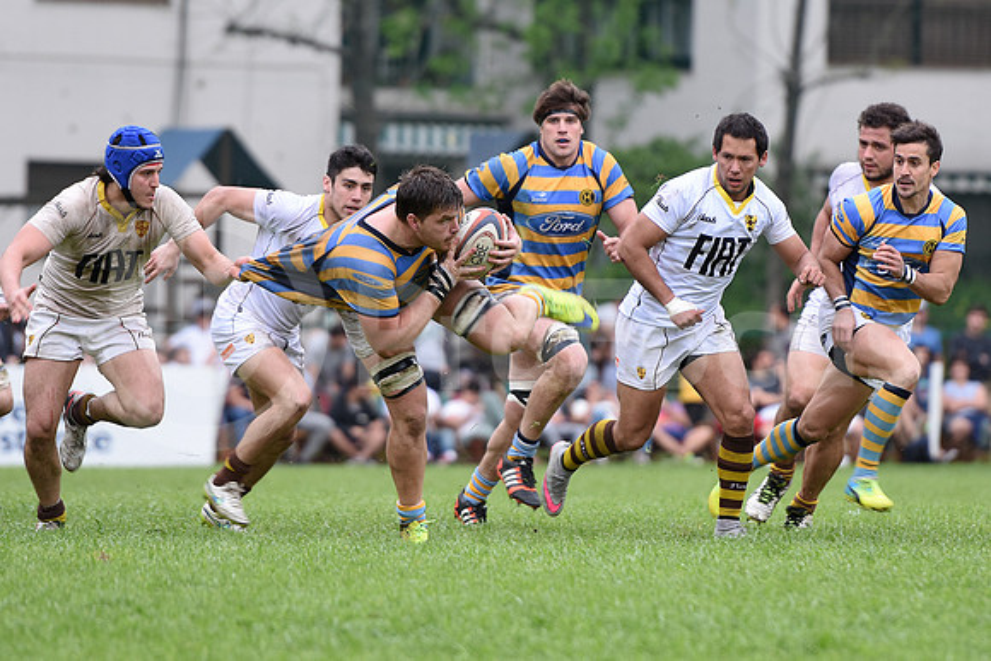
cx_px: 496
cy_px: 330
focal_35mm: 292
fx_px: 8053
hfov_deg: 7.0
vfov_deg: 4.7
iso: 250
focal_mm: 195
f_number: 3.5
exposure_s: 1/320
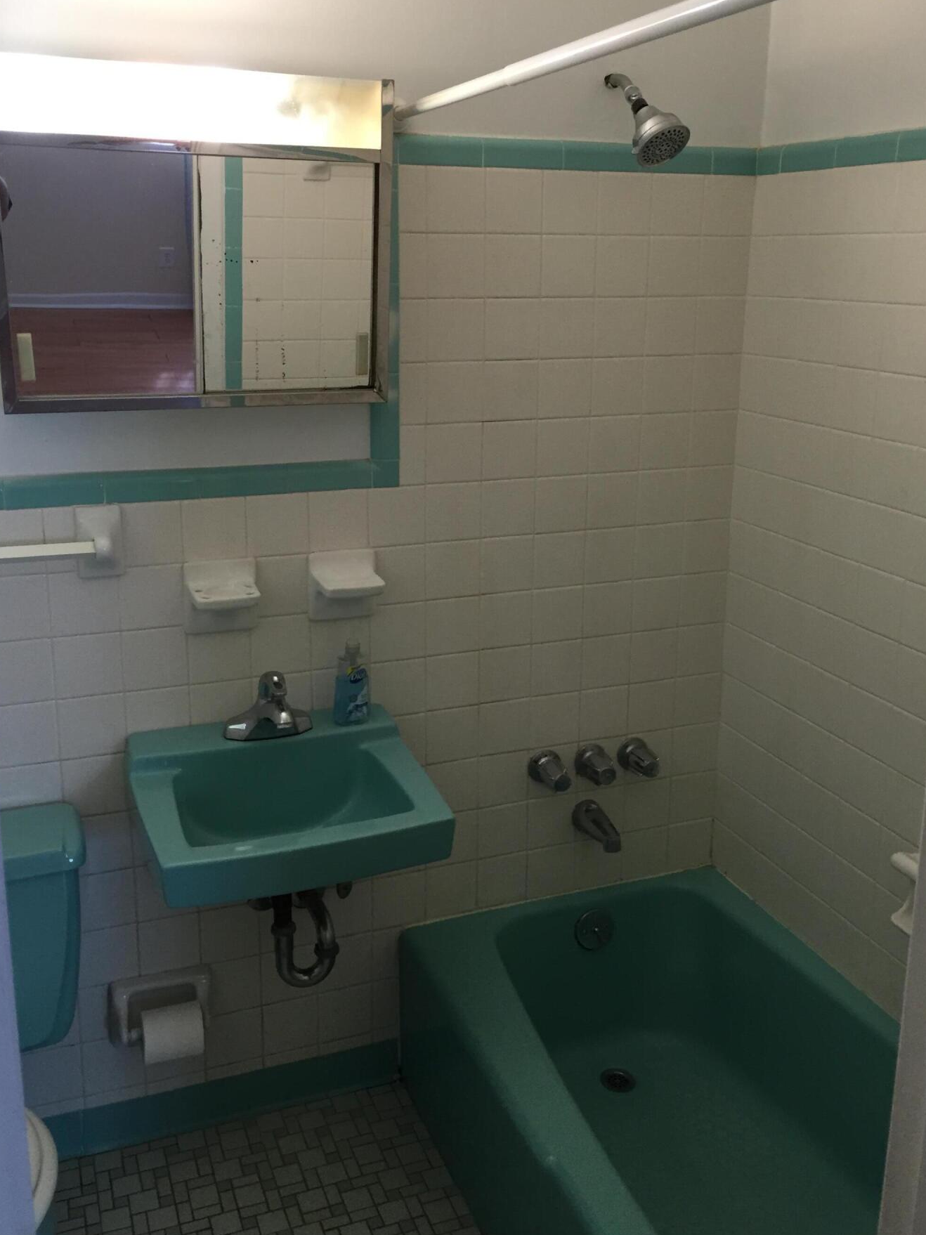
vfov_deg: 55.3
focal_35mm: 33
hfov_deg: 42.9
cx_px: 461
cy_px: 564
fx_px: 1177
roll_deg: -0.7
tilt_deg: -12.7
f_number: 2.2
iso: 50
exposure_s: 1/30
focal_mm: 4.15
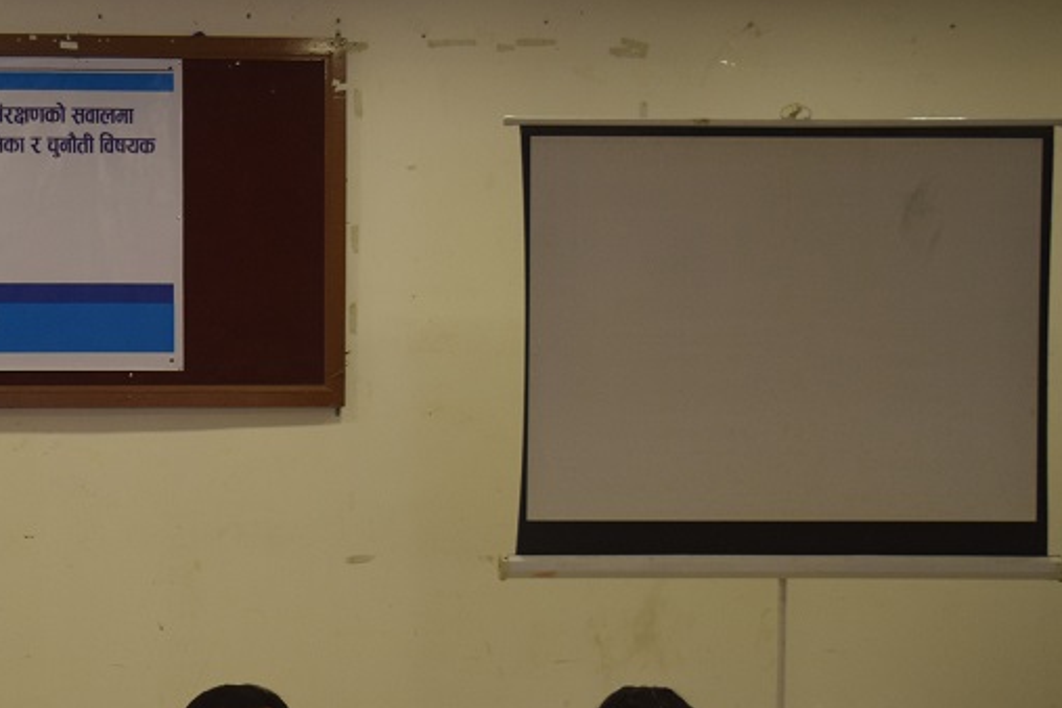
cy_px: 619
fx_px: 2182
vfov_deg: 18.2
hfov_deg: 26.1
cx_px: 31
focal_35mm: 74
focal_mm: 25
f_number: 4.5
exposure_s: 1/80
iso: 800
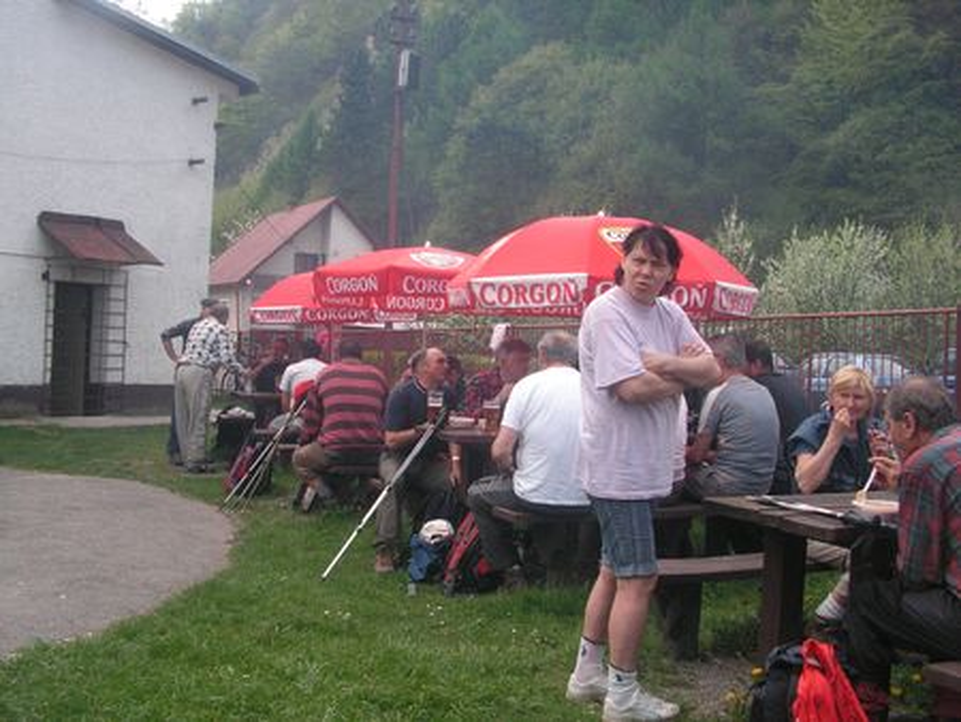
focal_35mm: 36
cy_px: 361
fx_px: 1000
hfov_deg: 51.3
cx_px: 480
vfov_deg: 39.7
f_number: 4.8
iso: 100
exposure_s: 1/400
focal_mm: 6
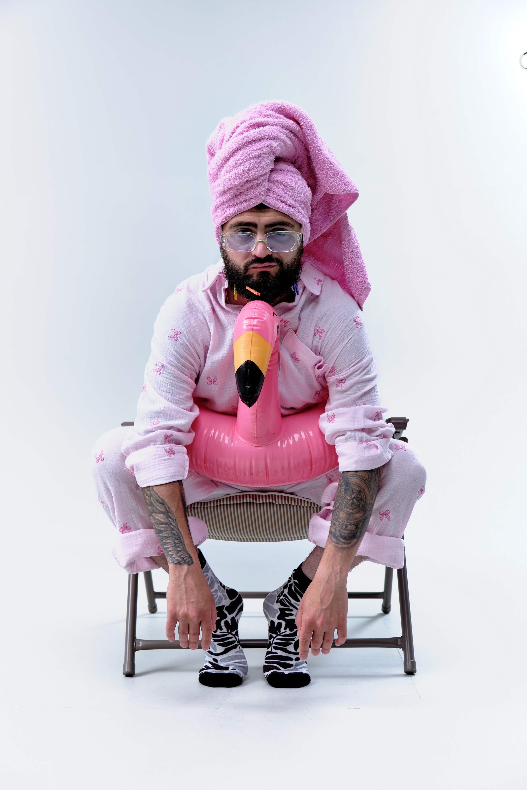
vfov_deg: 44.5
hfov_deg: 30.5
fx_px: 966
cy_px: 395
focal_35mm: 44
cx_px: 264
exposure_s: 1/125
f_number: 2.8
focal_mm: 29.2
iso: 160
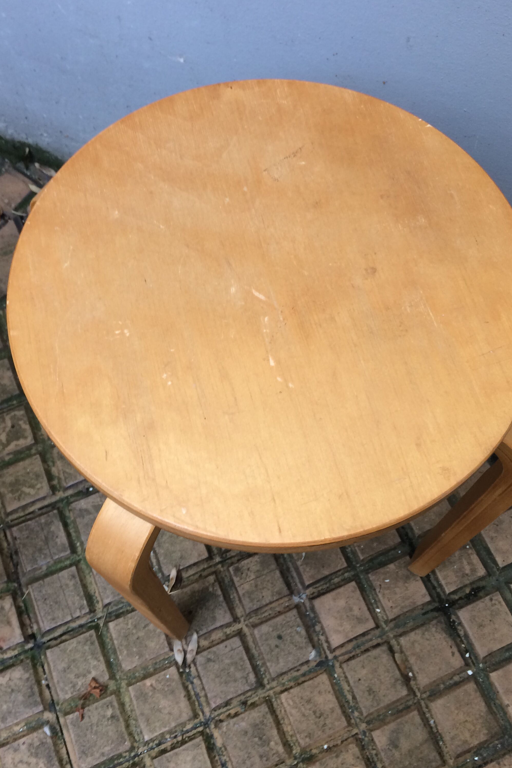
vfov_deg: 57.2
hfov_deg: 40.0
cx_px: 273
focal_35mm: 33
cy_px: 357
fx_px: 704
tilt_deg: -68.5
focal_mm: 4.15
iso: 32
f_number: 2.2
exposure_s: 1/33
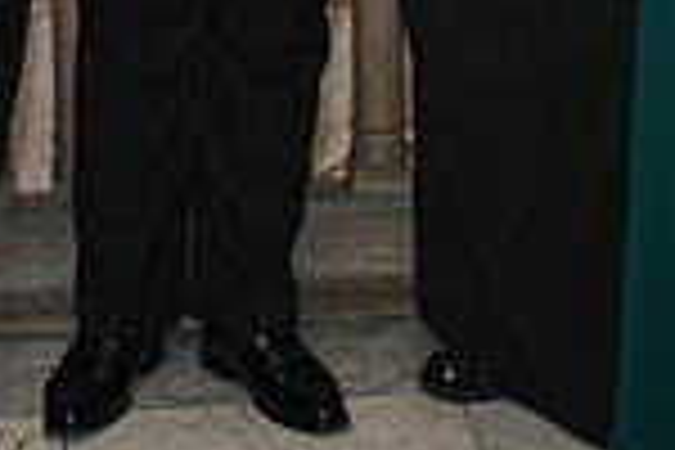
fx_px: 2812
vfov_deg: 8.6
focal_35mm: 150
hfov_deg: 13.7
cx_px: 364
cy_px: -496
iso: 1000
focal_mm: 35
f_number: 3.5
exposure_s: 1/200
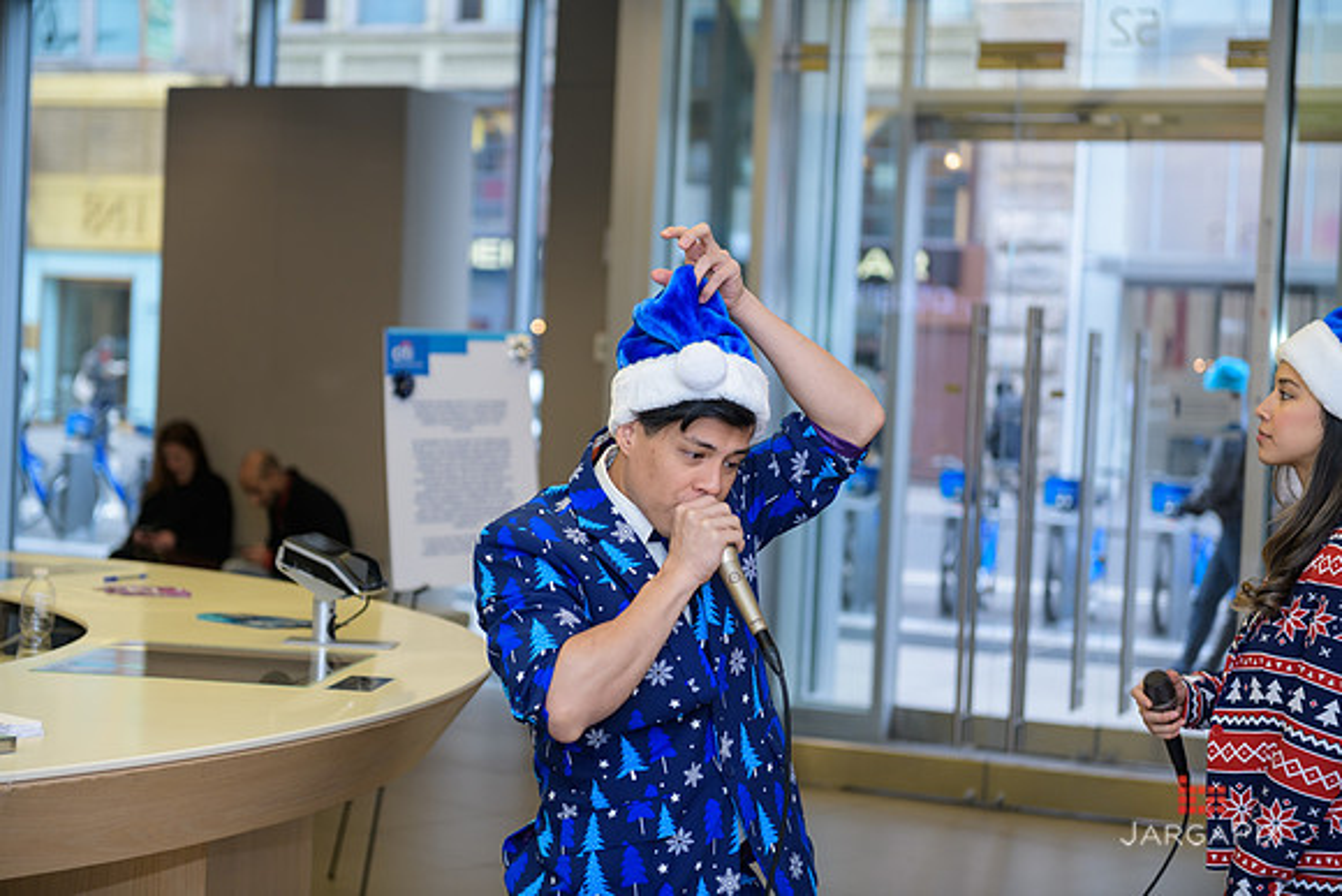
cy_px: 448
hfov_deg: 28.8
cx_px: 671
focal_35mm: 70
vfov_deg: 19.5
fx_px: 2610
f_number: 3.2
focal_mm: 70
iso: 400
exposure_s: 1/125
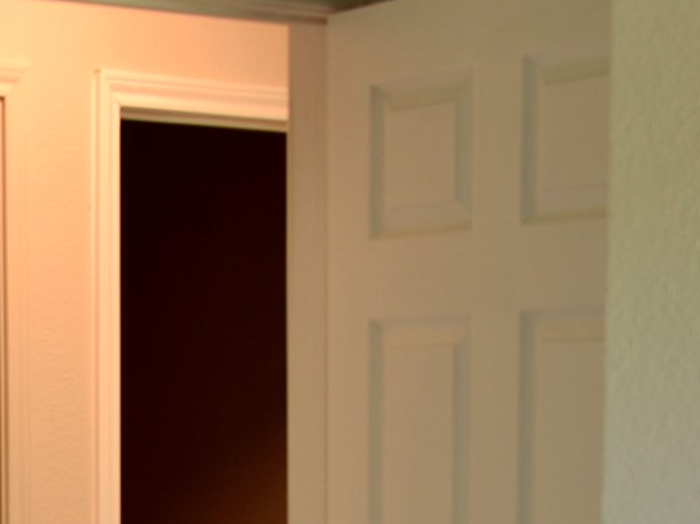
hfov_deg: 14.5
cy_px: 864
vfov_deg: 10.5
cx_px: 78
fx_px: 2729
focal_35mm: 135
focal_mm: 36
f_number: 4
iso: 320
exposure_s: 1/50
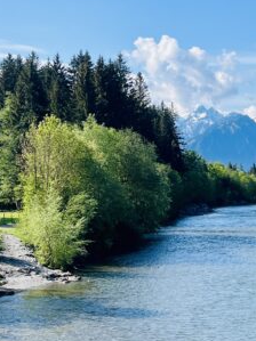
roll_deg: -0.4
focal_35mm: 87
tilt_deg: -2.2
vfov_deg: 22.5
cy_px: 213
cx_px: 275
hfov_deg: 16.5
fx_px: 858
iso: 50
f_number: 1.6
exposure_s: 1/3049
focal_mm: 5.1
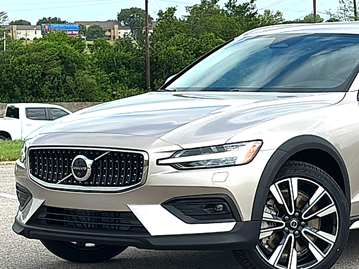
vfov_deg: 12.9
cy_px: 134
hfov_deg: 17.0
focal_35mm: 115
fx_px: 1193
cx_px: 291
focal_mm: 6.86
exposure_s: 1/4049
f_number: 1.78
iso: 64
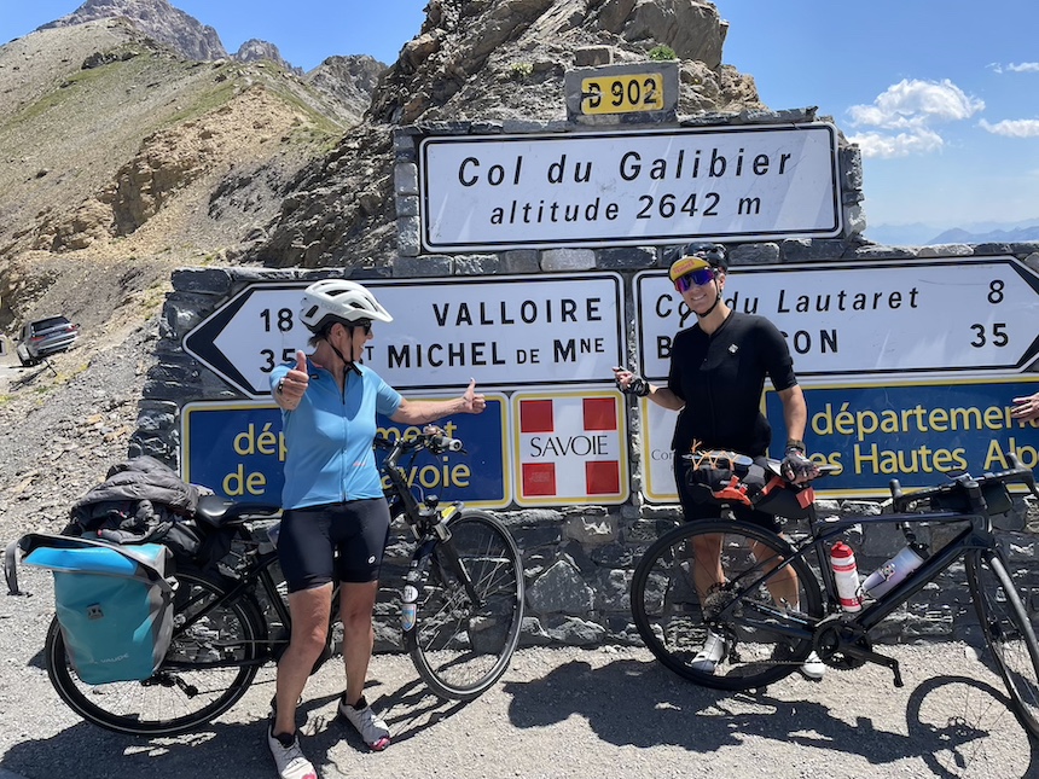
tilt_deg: -9.3
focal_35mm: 26
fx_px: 780
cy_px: 390
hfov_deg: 67.3
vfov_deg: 53.1
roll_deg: +2.4
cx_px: 520
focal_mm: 4.2
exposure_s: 1/1916
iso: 32
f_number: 1.6
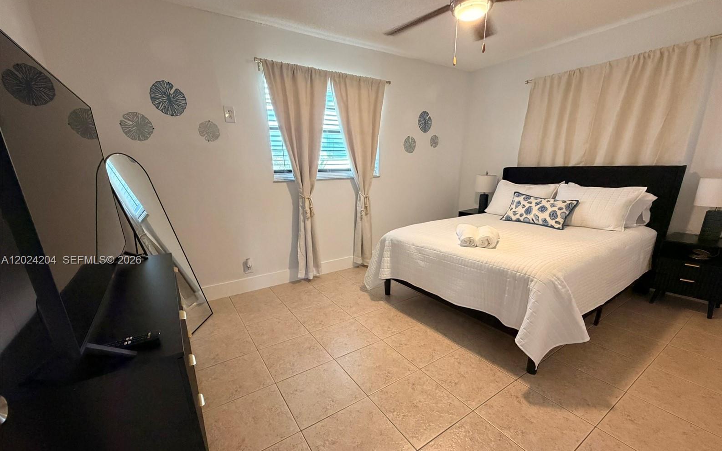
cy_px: 261
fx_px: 295
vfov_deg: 74.3
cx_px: 364
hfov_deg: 101.5
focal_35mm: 15
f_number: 2.2
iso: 400
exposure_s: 1/60
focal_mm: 2.22
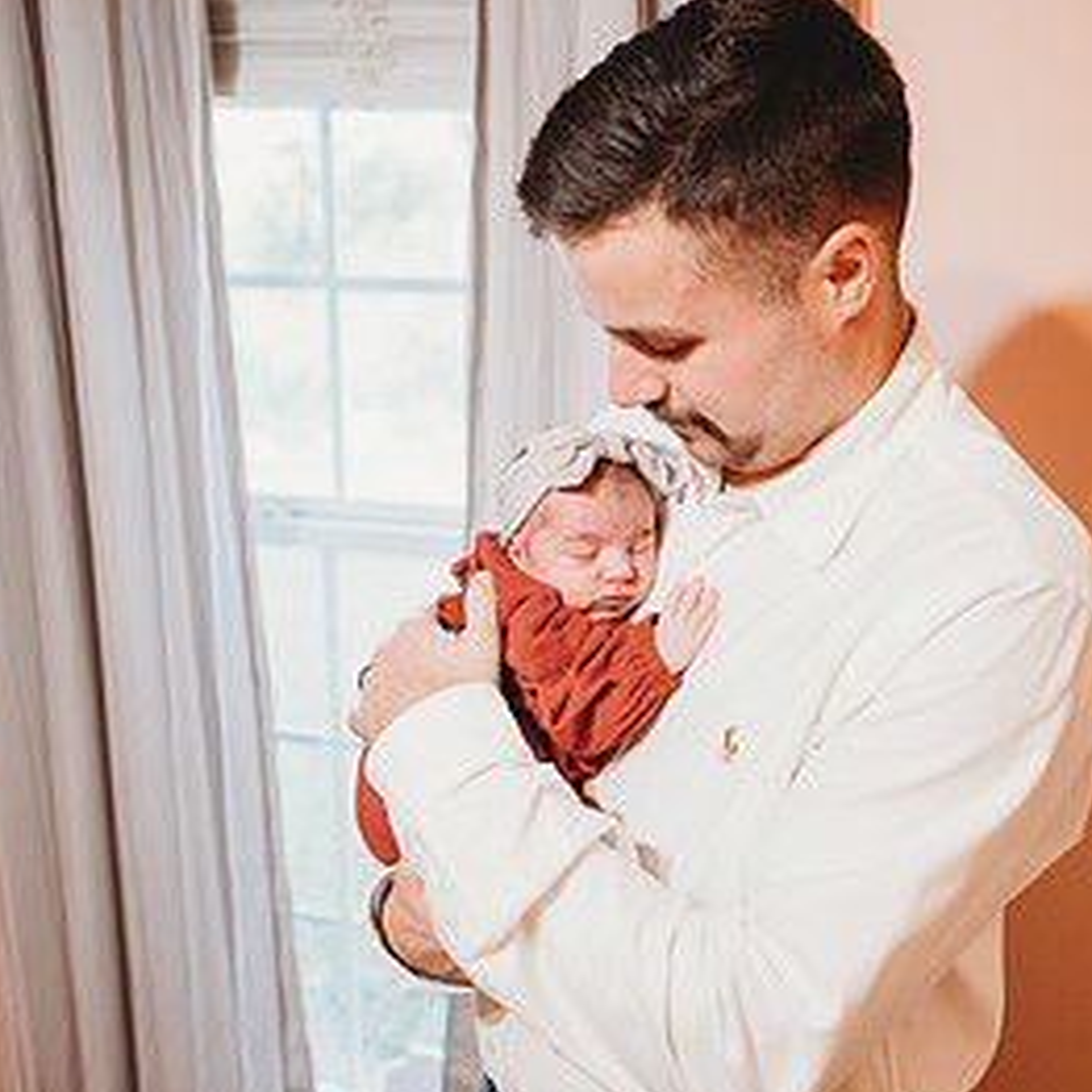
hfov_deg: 47.2
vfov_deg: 47.2
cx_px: 584
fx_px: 1249
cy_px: 592
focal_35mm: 35
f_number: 1.8
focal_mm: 24
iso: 1600
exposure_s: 1/160
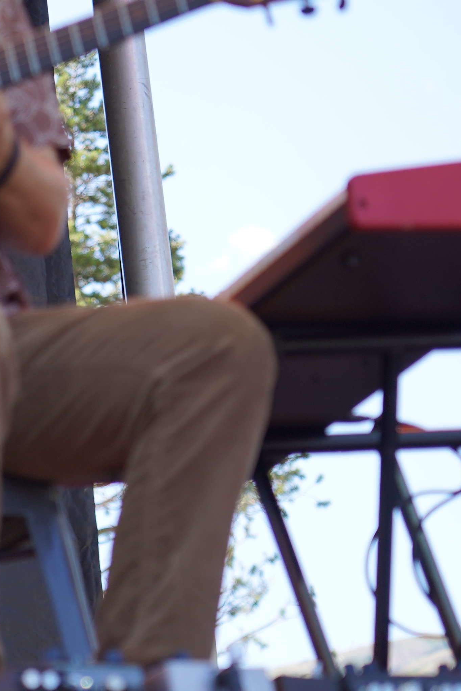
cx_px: -202
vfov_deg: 8.6
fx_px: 4609
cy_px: 302
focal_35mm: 240
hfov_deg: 5.7
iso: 100
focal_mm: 82
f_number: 4
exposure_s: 1/200
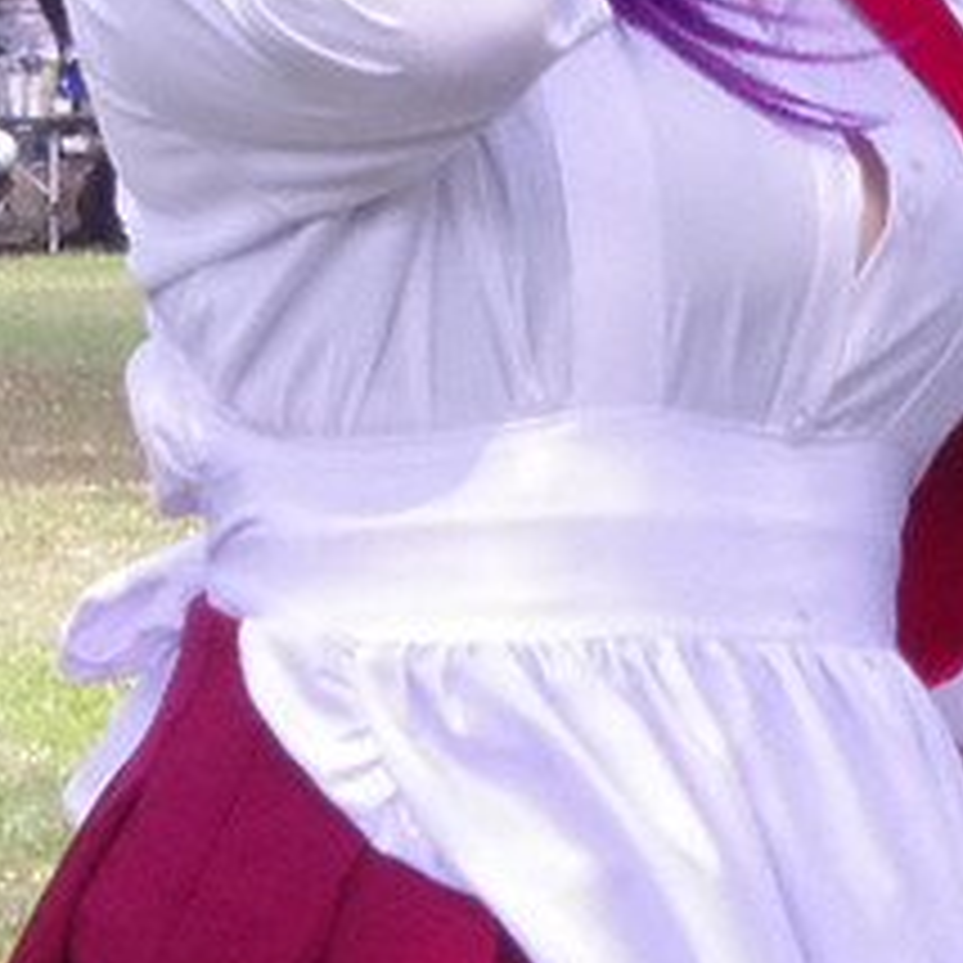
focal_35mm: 349
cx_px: 567
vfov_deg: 5.0
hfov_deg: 5.0
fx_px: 10984
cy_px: 1161
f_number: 5.6
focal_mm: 50
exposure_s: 1/40
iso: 2000
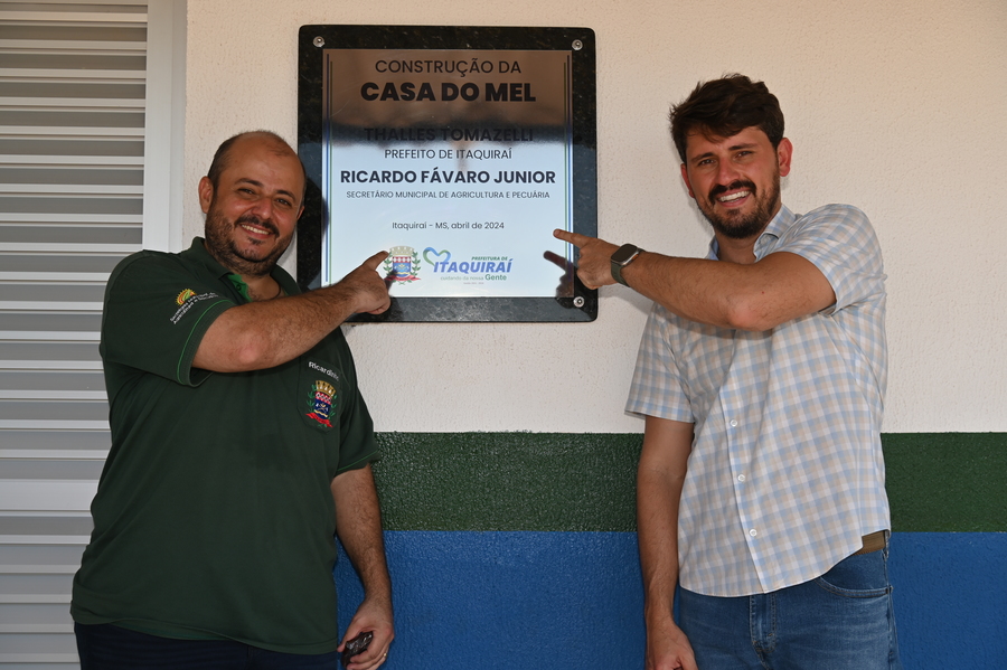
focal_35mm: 40
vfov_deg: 33.4
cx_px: 504
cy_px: 335
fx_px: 1118
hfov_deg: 48.5
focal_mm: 40
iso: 100
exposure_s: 1/160
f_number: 6.3
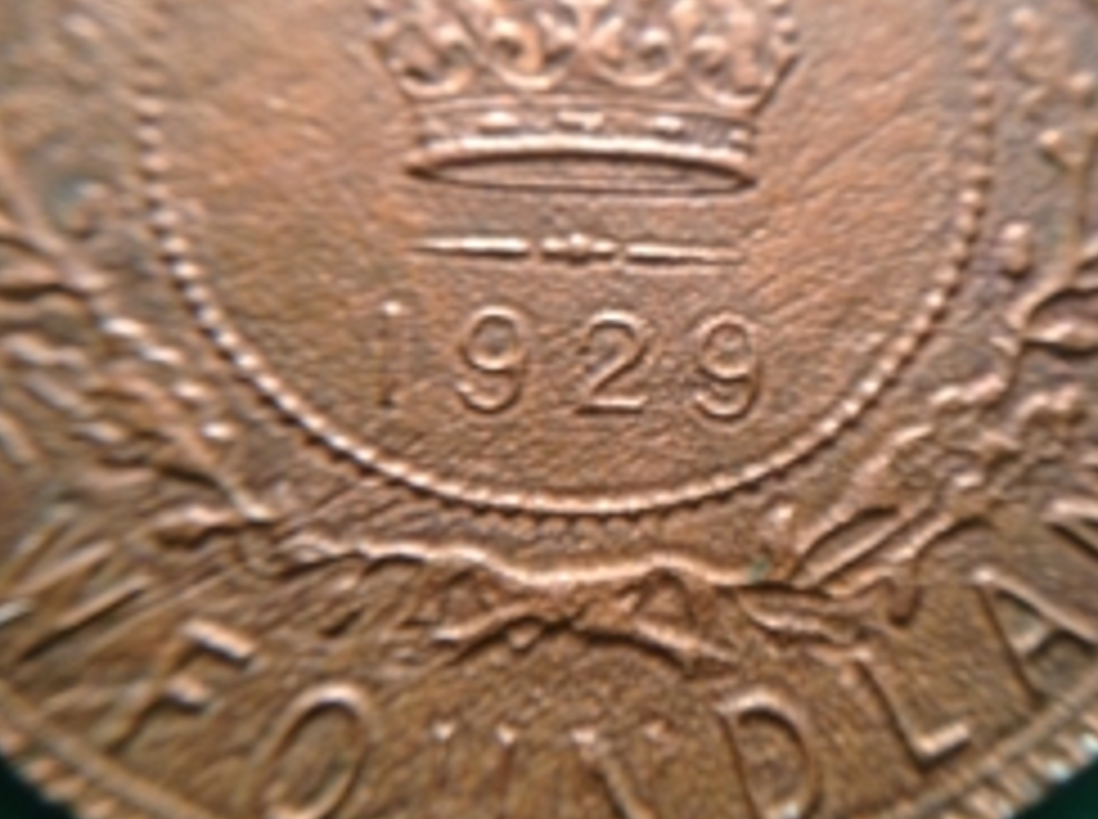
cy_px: 288
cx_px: 675
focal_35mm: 49
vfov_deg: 29.4
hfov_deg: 38.8
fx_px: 1551
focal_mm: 3.3
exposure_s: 1/24
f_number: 2.4
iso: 64
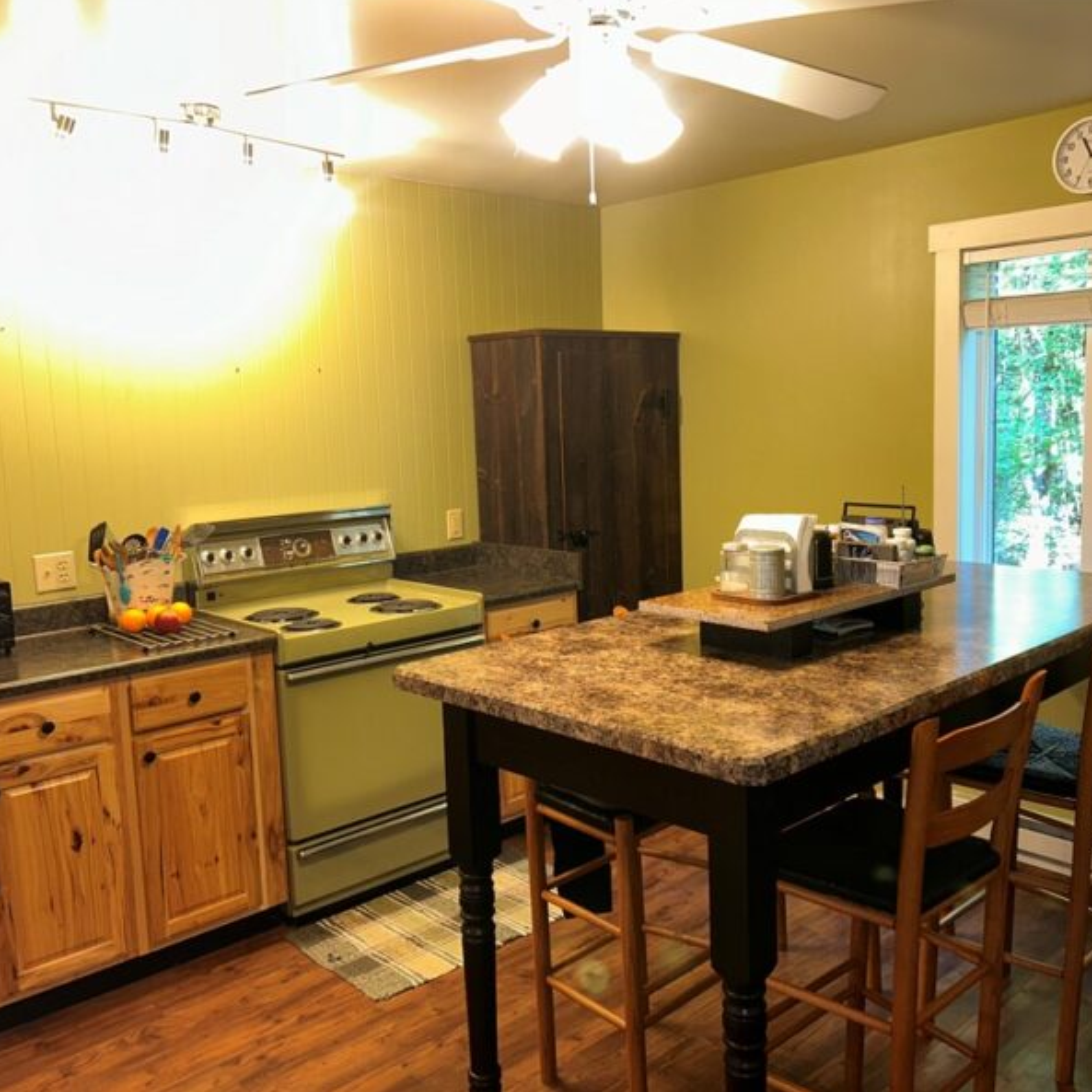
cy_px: 543
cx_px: 602
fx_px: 1106
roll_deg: +2.1
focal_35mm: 31
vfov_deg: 52.5
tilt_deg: -6.5
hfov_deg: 52.4
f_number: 1.5
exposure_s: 1/23
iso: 50
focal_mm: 5.7
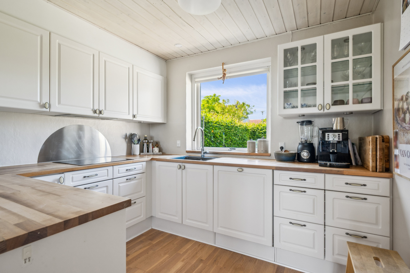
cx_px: 205
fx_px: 194
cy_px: 136
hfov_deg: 93.3
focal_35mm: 17
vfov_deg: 70.4
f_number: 9
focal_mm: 17
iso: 640
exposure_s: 1/60
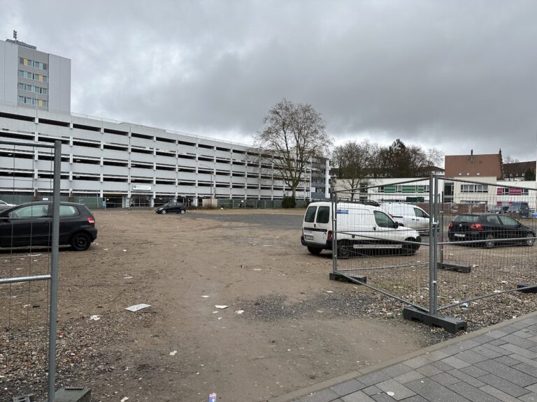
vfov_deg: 56.8
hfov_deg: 71.6
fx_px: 372
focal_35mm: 24
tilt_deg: -0.3
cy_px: 201
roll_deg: -0.4
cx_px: 268
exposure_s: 1/989
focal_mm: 6.86
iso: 80
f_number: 1.78
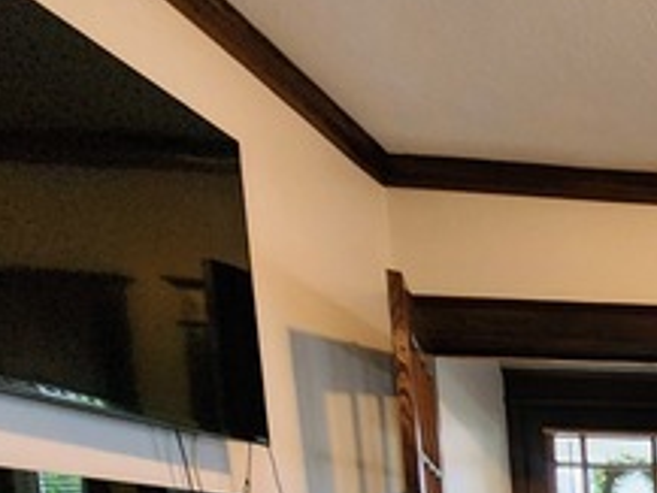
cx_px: 943
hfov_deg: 30.5
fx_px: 760
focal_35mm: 40
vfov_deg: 26.9
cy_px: 717
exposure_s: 1/40
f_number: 2.2
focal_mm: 2.2
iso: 320
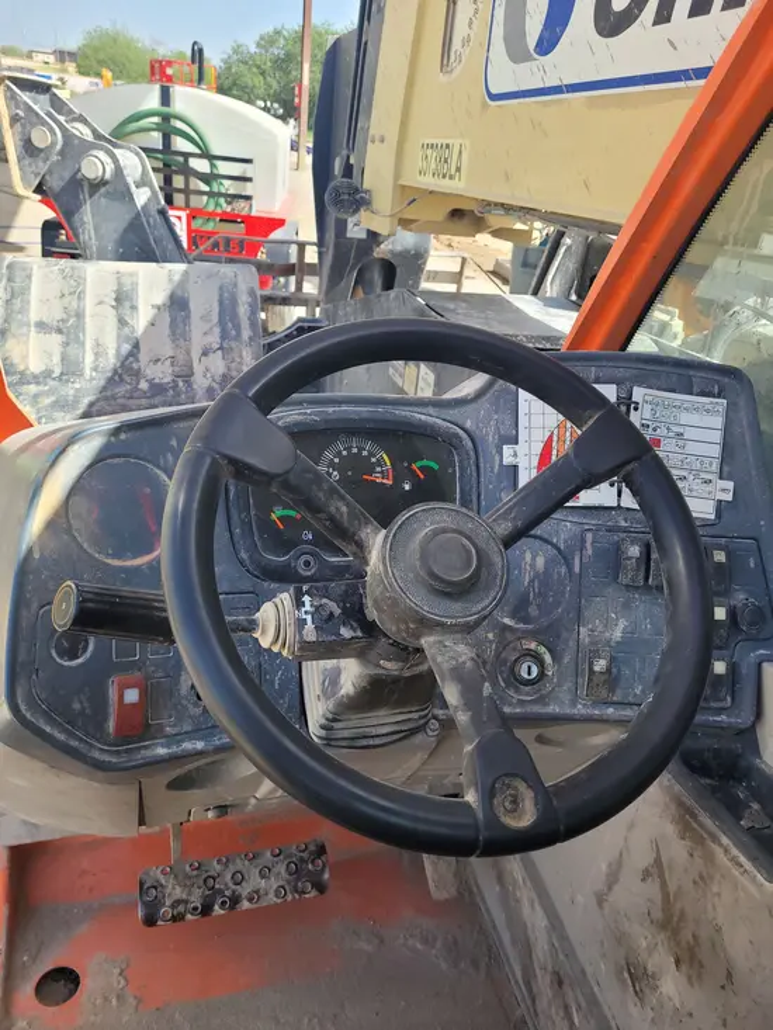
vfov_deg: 67.3
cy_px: 515
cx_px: 386
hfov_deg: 53.1
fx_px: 774
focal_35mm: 26
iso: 40
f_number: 1.8
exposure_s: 1/605
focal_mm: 5.4
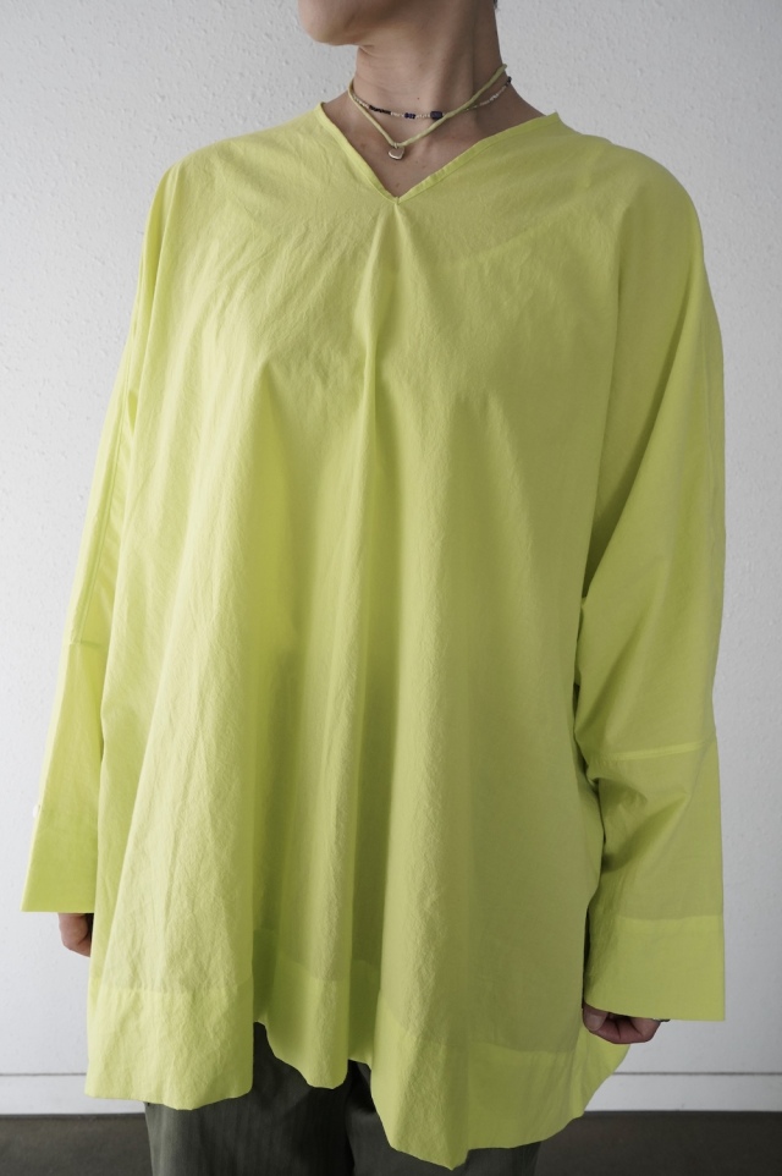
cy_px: 588
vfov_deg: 63.7
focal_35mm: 29
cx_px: 391
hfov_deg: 44.9
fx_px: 946
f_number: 9
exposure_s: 1/60
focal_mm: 29
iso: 3200
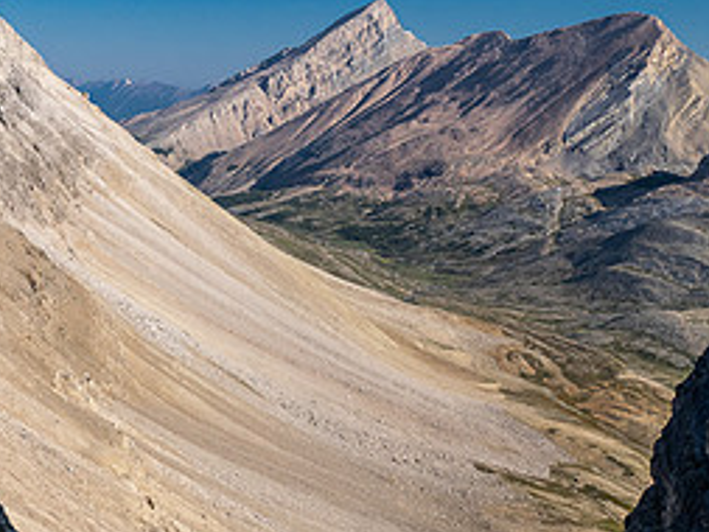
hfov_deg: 34.8
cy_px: 270
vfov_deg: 26.6
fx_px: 1127
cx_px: 275
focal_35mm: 55
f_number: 8
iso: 200
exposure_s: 1/200
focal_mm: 12
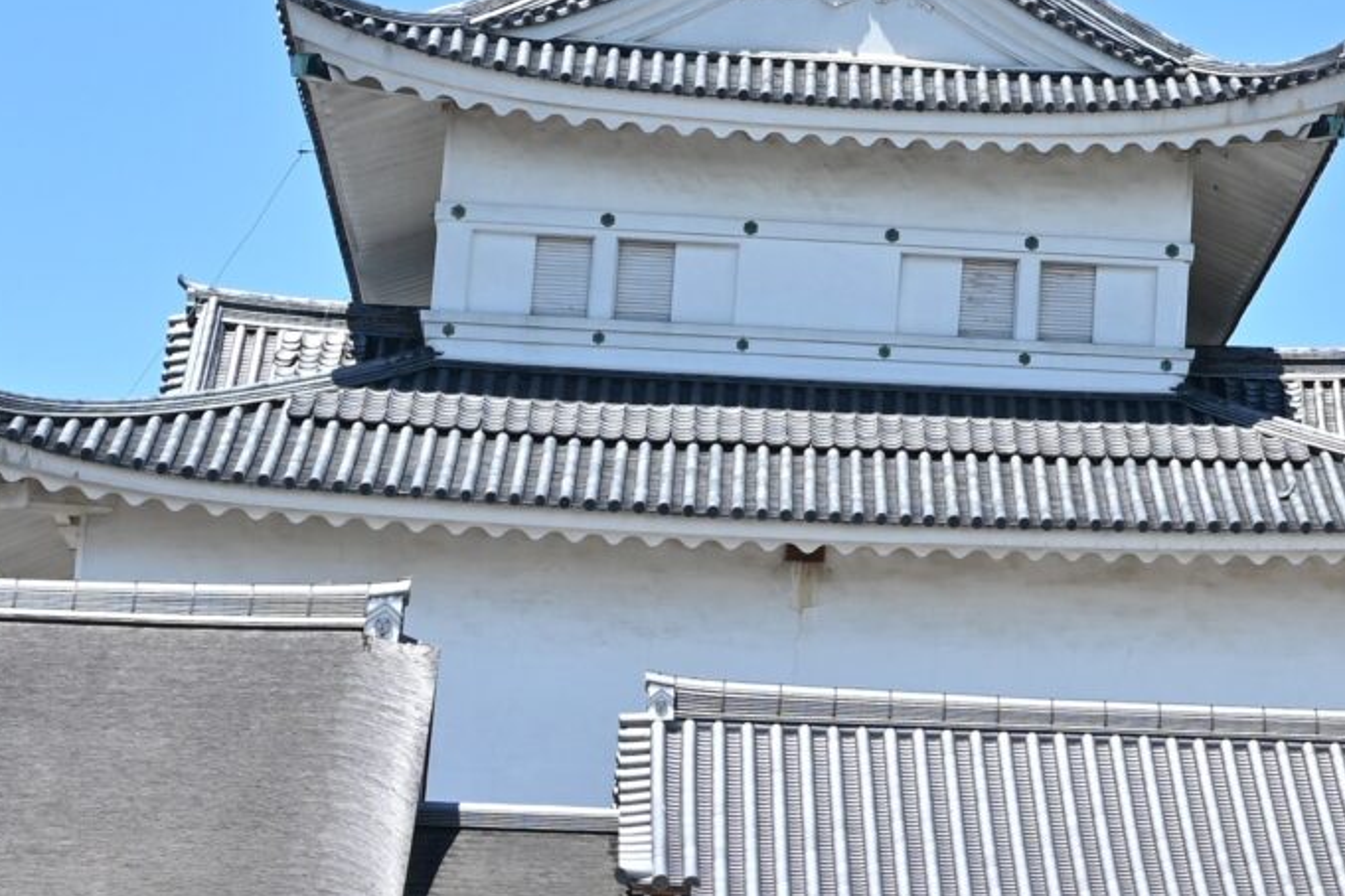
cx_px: 2261
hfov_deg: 13.5
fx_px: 5193
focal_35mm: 139
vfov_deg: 9.8
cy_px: 61
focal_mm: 37
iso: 100
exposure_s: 1/250
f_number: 8
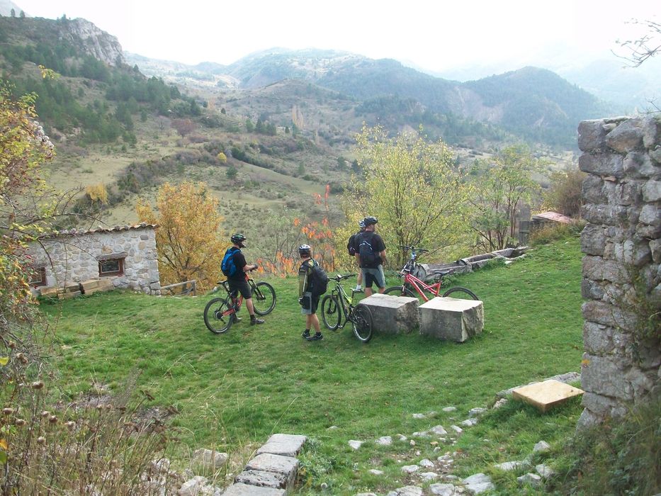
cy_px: 248
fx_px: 649
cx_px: 330
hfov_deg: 54.0
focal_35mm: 34
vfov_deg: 41.8
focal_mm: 5.7
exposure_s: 1/250
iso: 80
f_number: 2.8
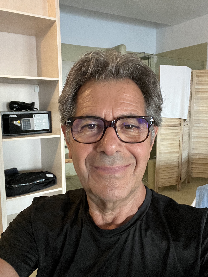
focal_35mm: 30
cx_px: 104
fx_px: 240
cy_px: 138
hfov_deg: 46.8
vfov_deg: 60.0
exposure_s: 1/25
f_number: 2.2
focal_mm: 2.71
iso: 400
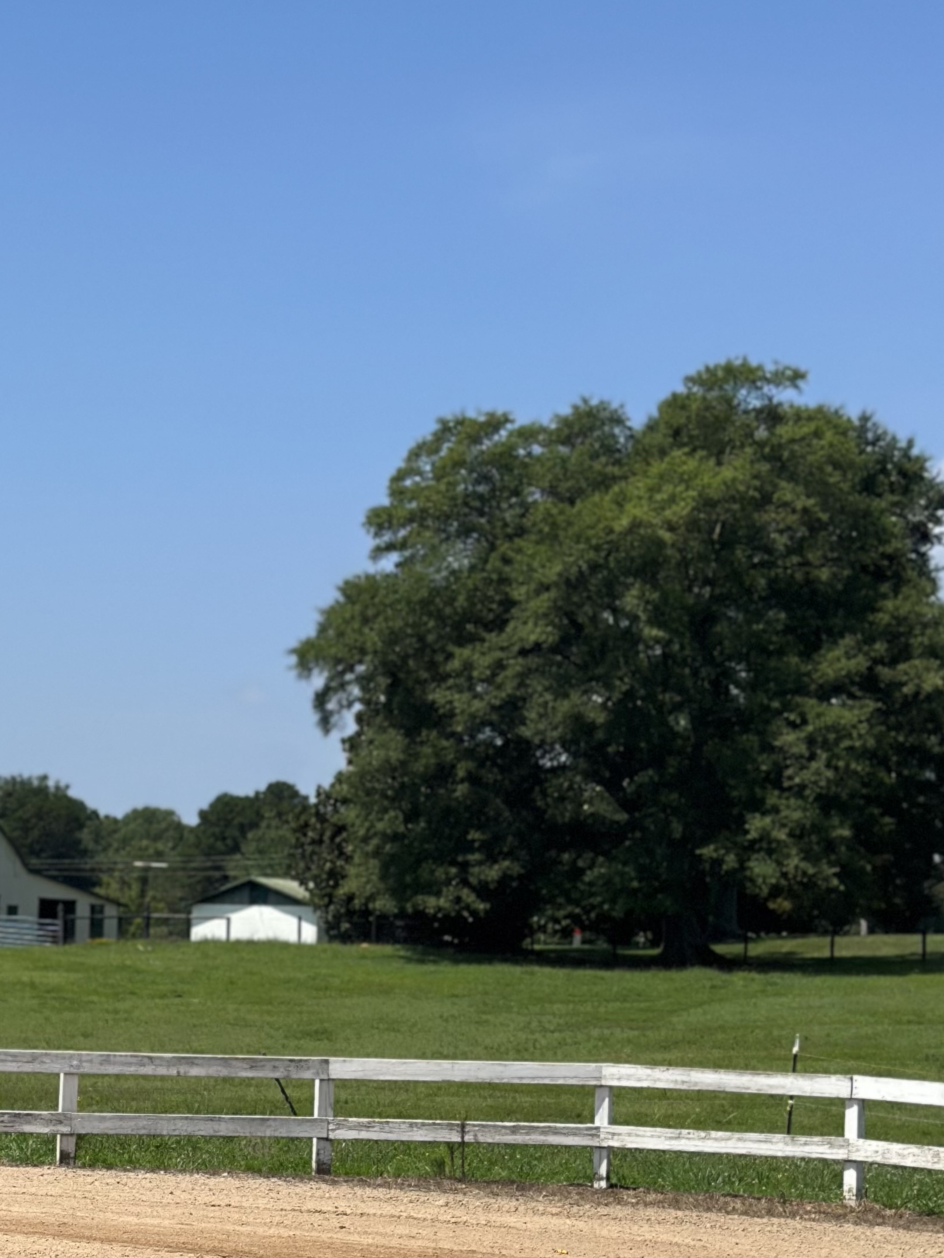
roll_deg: -1.6
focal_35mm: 90
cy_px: 1049
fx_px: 3272
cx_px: 106
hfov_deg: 16.2
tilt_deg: -1.3
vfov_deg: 21.4
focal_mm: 6.86
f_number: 1.78
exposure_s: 1/9804
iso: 100
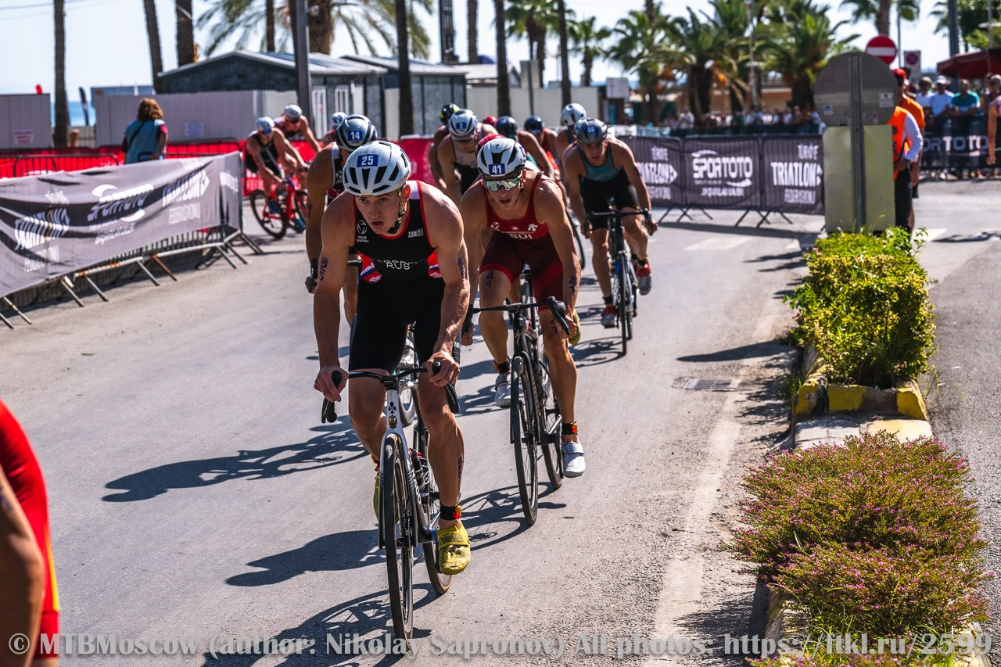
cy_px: 334
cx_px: 500
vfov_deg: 14.5
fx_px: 2613
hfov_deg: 21.7
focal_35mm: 94
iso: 320
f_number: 6.3
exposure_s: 1/2500
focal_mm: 94
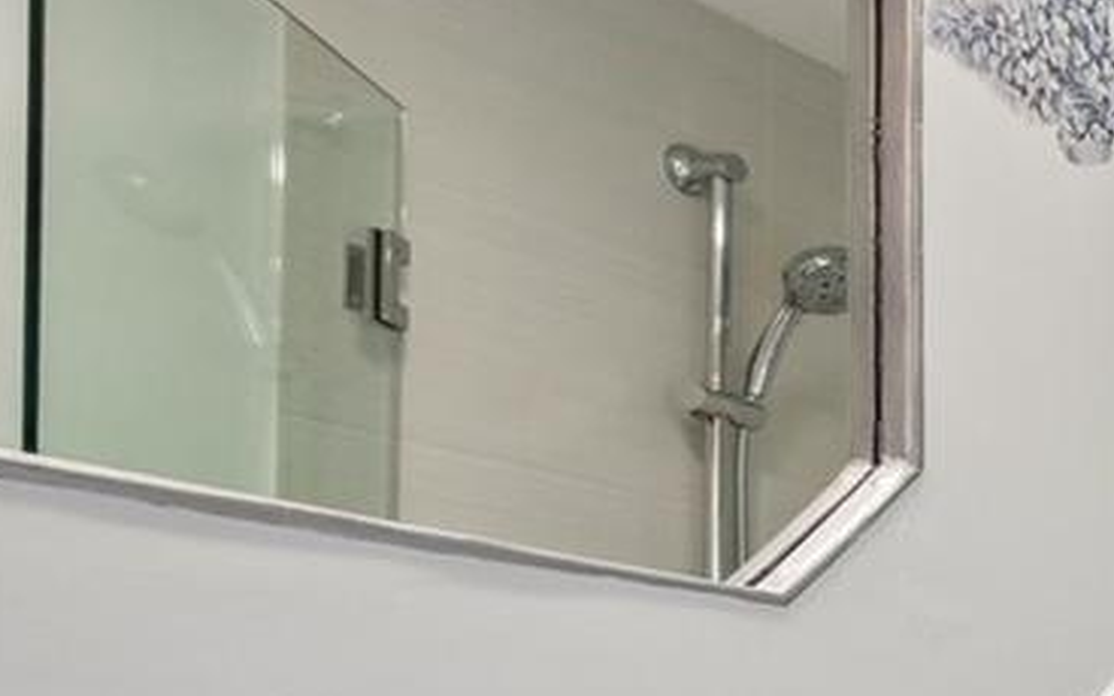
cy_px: 920
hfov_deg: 18.5
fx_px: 1882
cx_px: 2304
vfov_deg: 19.3
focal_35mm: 62
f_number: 8
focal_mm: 14
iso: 400
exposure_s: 1/15
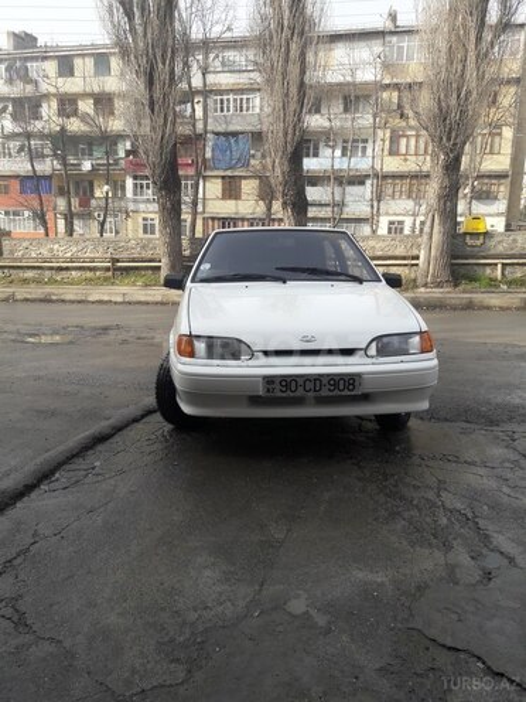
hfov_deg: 49.7
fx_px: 567
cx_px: 263
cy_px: 351
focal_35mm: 28
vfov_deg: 63.4
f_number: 1.9
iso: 40
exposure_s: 1/561
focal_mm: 3.7
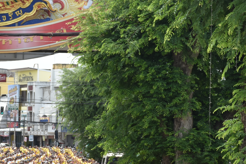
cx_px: 18
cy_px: 148
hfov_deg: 8.6
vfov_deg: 5.7
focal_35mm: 239
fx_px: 1633
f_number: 9
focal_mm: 70
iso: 200
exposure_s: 1/320
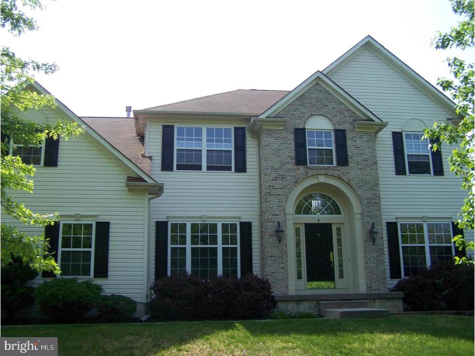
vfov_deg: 37.7
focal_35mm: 38
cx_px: 238
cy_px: 178
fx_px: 521
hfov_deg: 49.0
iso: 80
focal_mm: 6.3
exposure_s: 1/640
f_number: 2.8
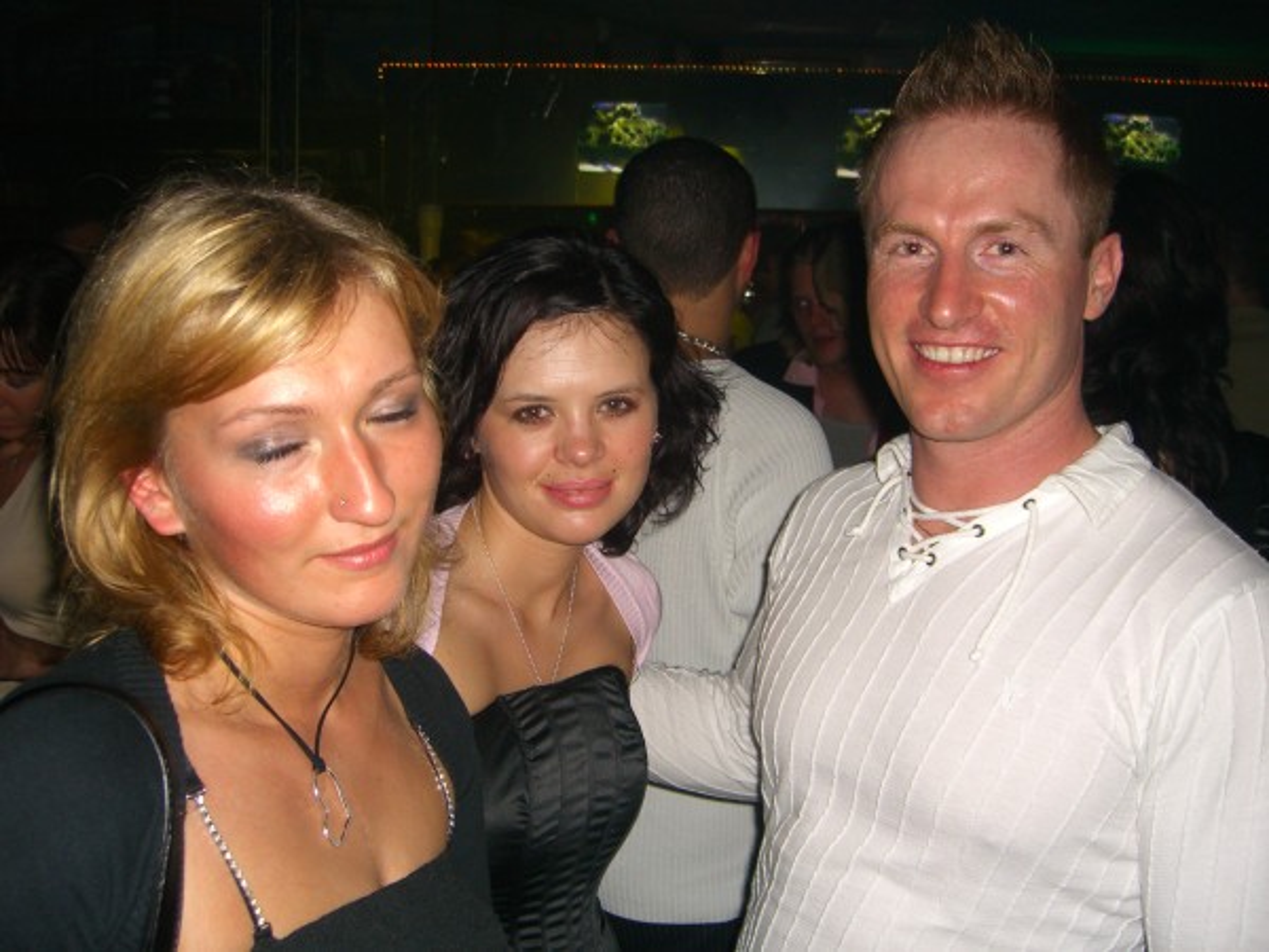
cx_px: 634
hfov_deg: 49.0
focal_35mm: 38
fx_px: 1393
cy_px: 476
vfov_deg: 37.7
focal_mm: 7.9
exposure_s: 1/60
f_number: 2.8
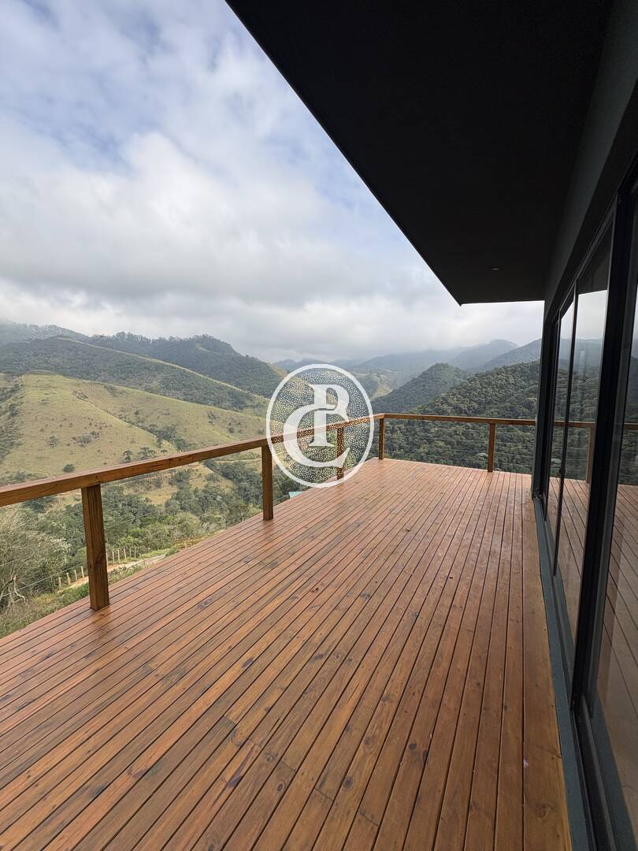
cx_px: 319
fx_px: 344
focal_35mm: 14
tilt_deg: -6.6
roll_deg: +0.0
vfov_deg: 102.1
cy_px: 426
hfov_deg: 85.7
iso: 40
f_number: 2.2
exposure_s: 1/1178
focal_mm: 2.22
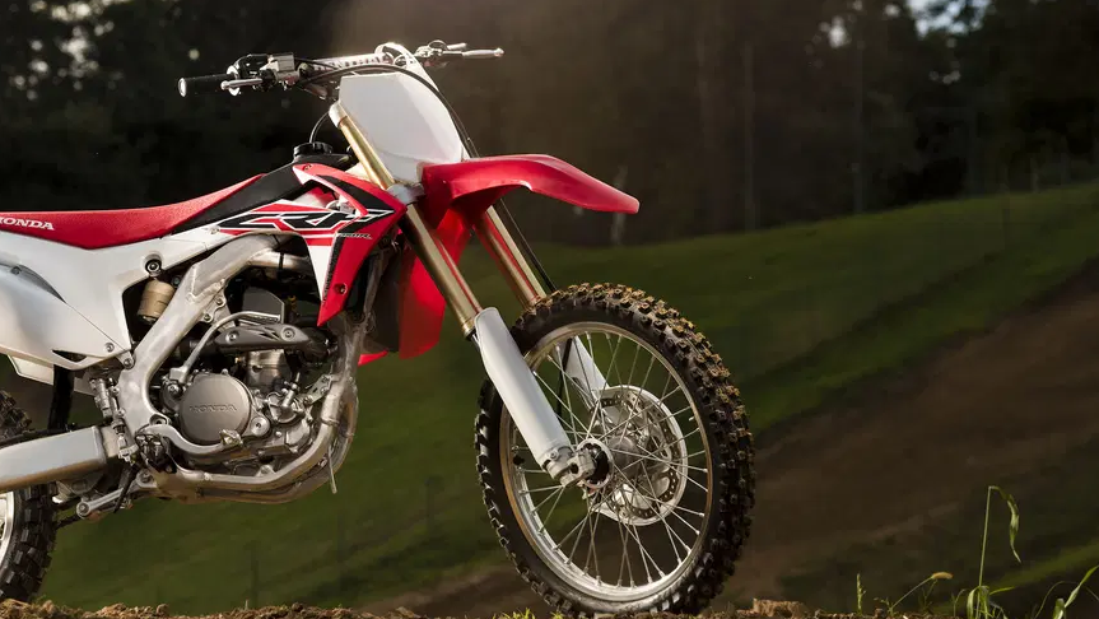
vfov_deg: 9.1
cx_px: 353
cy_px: 301
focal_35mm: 134
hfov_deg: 16.0
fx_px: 3906
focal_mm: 92
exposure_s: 1/125
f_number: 5.6
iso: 64
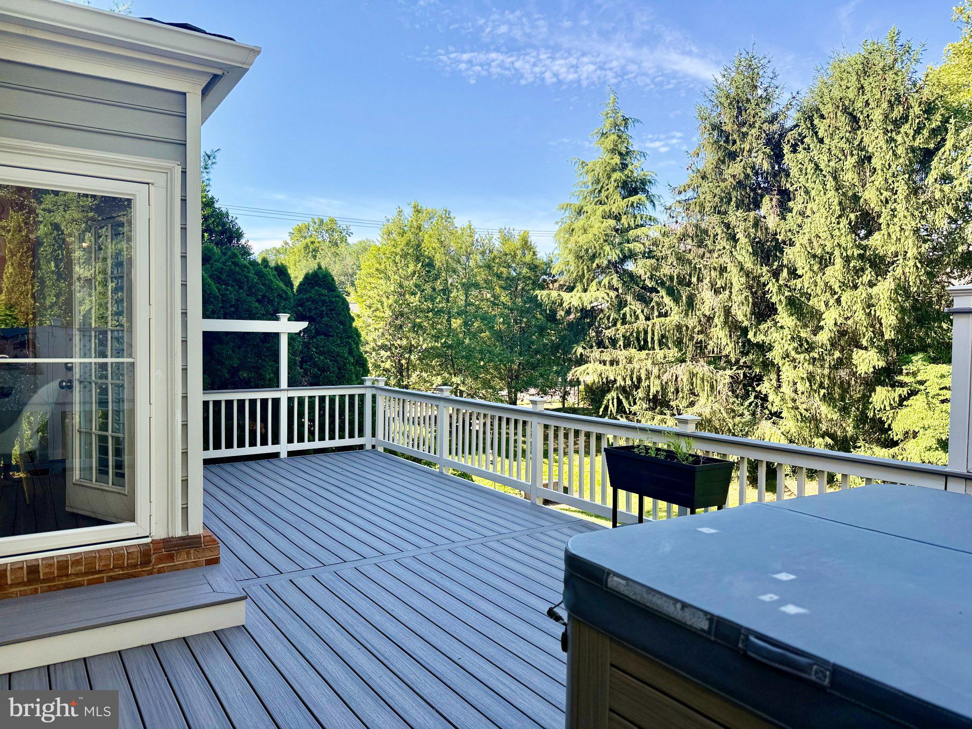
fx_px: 674
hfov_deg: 71.6
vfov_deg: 56.8
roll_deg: -0.3
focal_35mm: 24
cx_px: 486
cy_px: 364
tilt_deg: -1.9
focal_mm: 6.76
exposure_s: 1/1032
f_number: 1.78
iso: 80
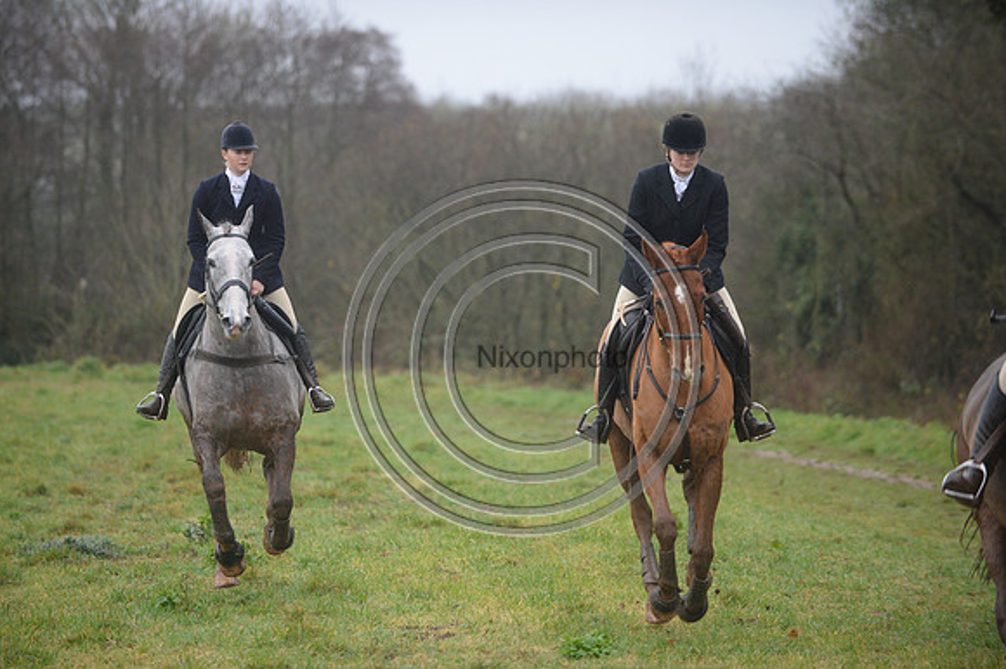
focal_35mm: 160
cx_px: 503
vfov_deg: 8.6
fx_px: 4468
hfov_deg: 12.8
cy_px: 334
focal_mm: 160
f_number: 2.8
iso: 1600
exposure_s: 1/800
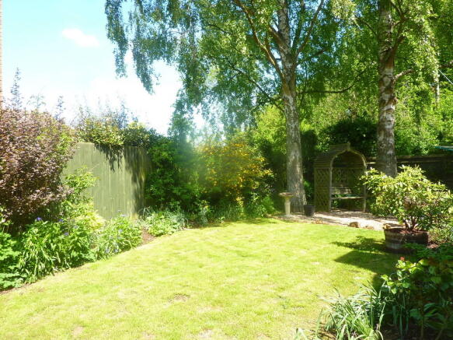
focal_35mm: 25
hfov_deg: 69.4
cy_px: 170
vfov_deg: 54.9
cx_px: 226
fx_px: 327
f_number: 4
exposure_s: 1/125
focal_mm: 4.1
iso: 80
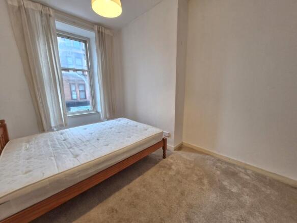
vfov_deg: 89.9
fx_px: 112
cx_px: 148
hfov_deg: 106.2
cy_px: 112
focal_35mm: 13
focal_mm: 1.74
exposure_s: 1/50
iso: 80
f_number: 2.2
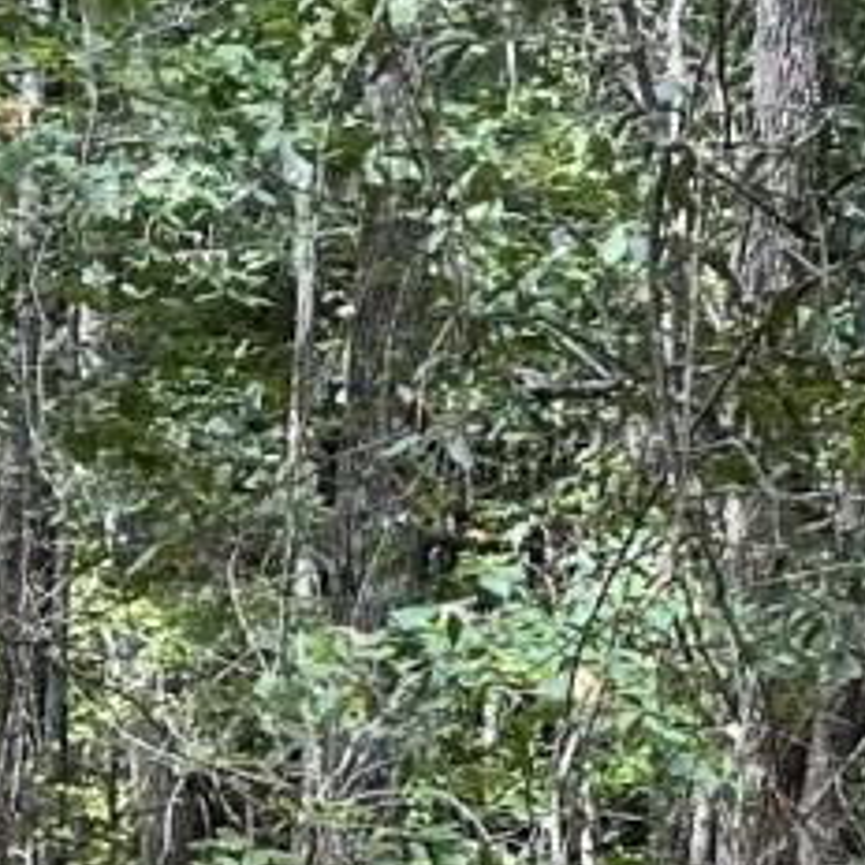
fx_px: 5598
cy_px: 1506
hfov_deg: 8.8
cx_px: 45
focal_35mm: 198
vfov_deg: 8.5
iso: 40
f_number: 1.6
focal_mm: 5.1
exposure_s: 1/121
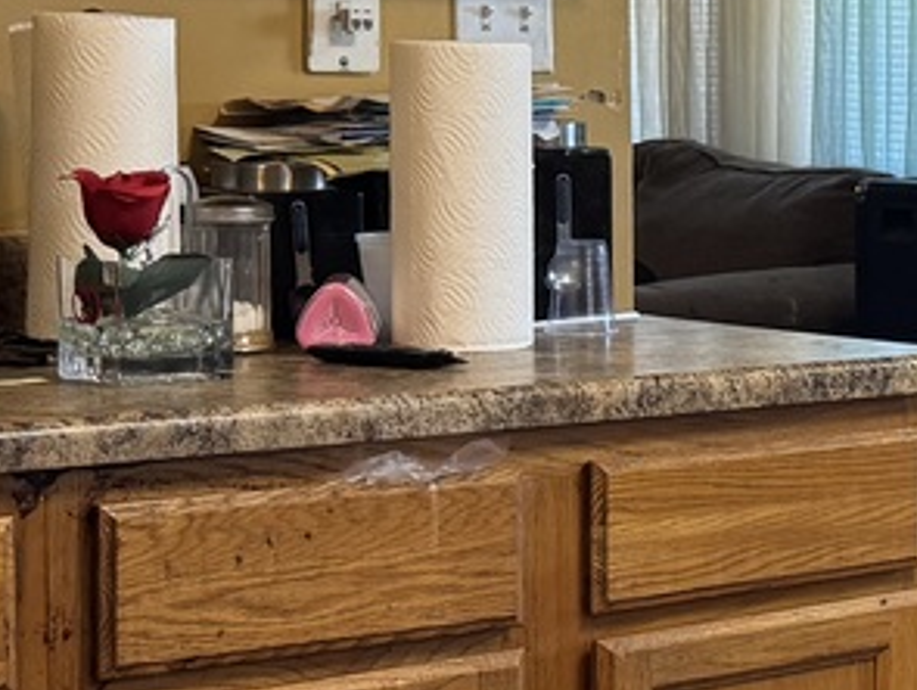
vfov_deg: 12.7
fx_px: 3103
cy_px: 286
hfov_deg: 15.0
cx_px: 1539
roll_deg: -0.6
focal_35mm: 117
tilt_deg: -4.9
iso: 160
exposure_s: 1/60
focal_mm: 6.76
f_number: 1.78
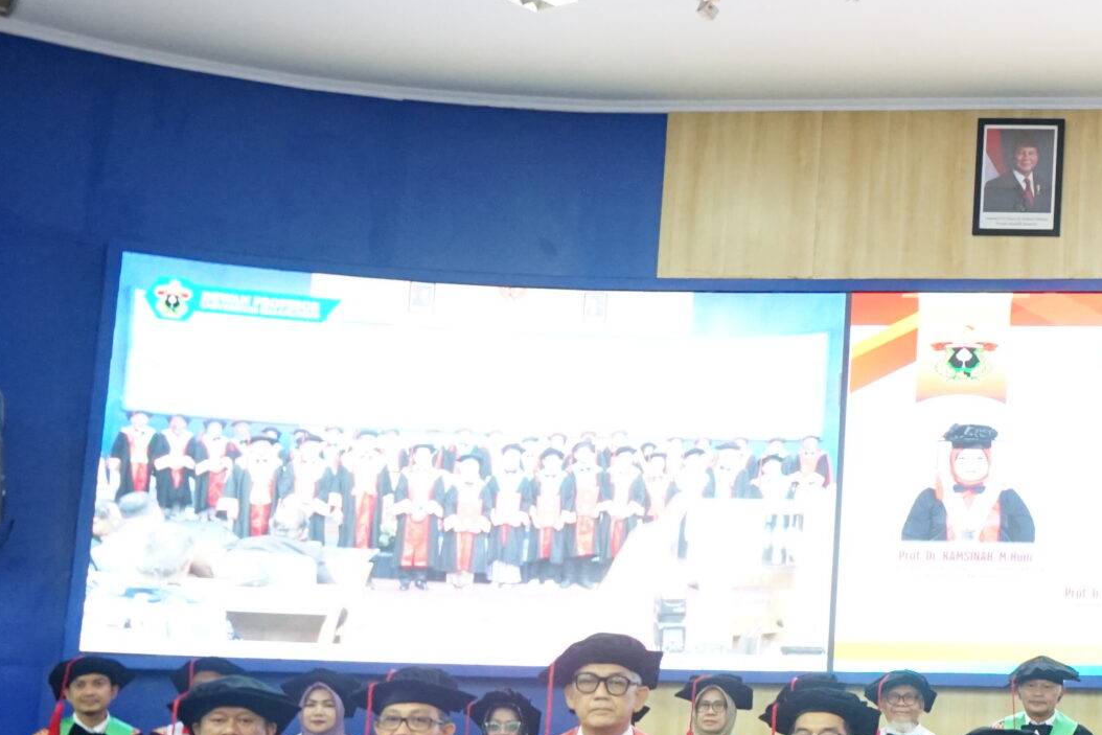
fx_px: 2082
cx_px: 1331
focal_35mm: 68
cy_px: 521
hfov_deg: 26.3
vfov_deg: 19.9
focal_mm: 28
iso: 2500
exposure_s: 1/30
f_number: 5
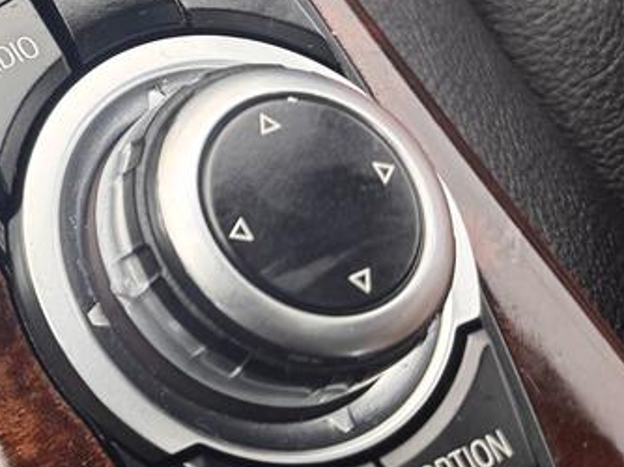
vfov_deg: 15.2
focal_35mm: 92
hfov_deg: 17.6
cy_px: -161
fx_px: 1657
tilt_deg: -58.6
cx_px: -475
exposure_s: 1/100
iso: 64
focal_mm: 6.76
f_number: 1.78
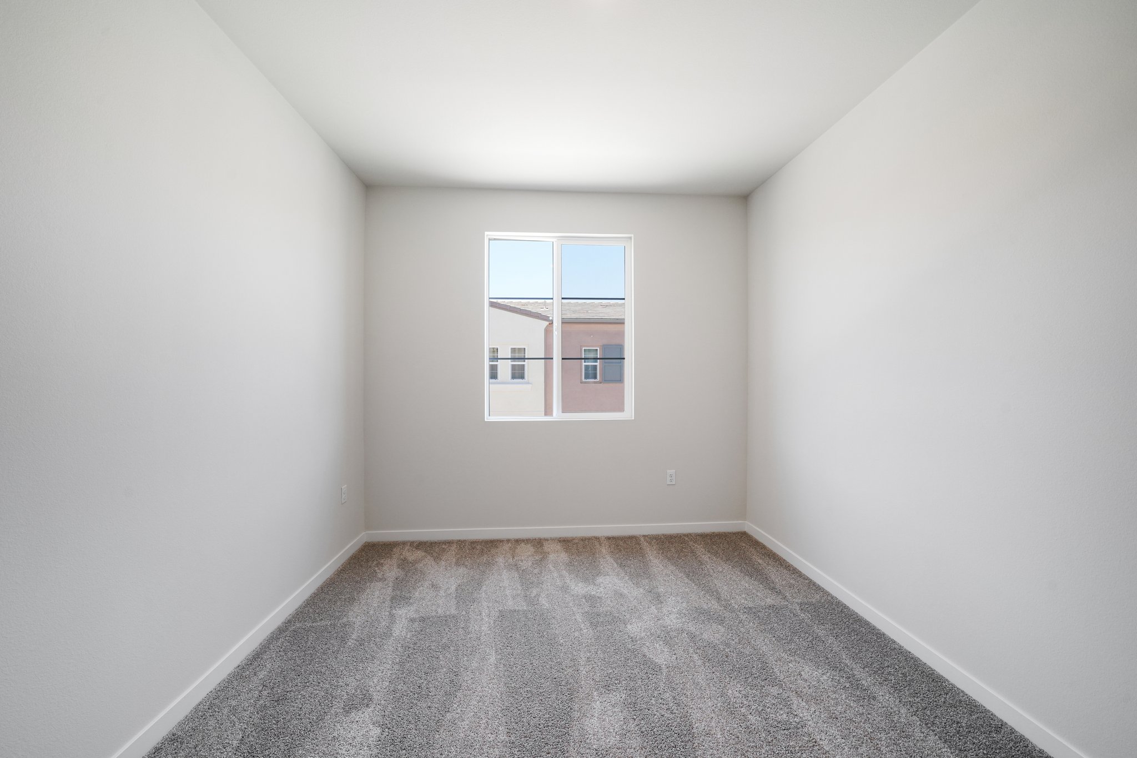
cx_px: 568
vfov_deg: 90.0
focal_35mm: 12
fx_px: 379
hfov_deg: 112.6
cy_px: 379
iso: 400
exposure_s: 1/15
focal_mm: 12
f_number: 8
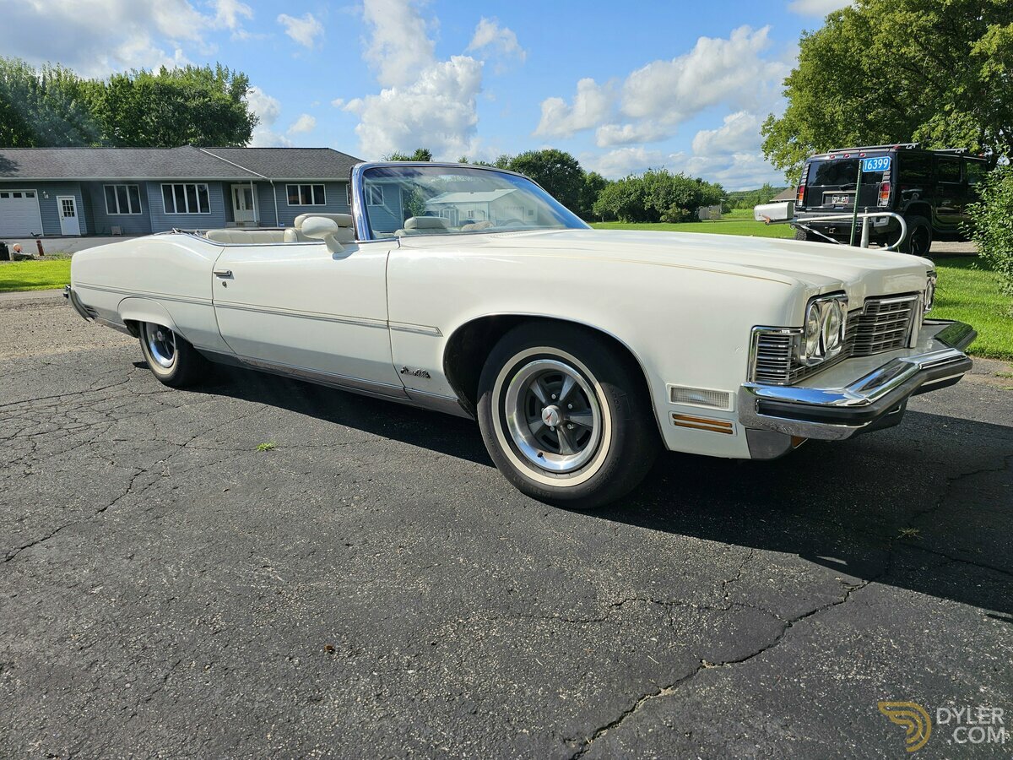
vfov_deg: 58.9
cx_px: 506
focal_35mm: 23
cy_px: 380
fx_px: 673
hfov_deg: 73.9
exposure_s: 1/850
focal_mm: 6.3
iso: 10
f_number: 1.7
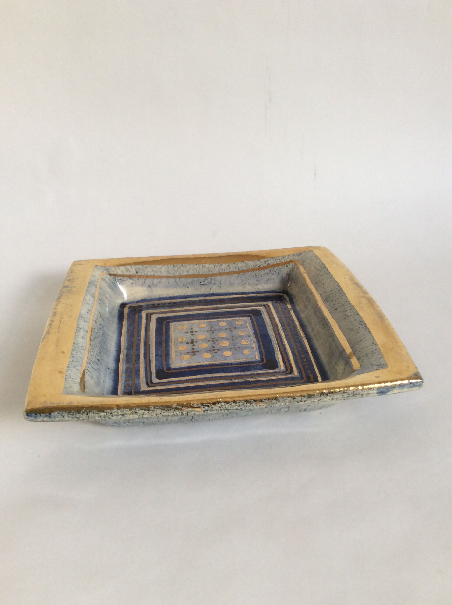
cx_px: 226
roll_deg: +0.6
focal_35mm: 32
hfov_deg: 44.1
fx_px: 559
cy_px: 302
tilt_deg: -29.3
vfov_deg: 56.9
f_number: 2.4
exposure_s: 1/25
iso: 50
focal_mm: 3.3
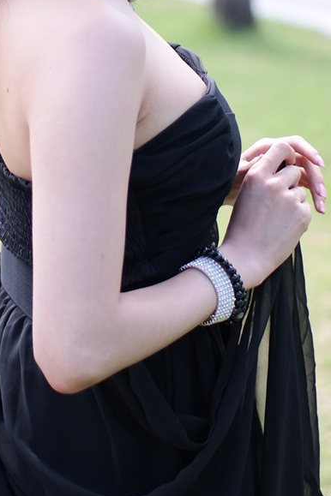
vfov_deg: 11.2
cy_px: 74
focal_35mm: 183
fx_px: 2524
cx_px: 63
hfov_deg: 7.5
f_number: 1.8
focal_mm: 45
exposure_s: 1/800
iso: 100
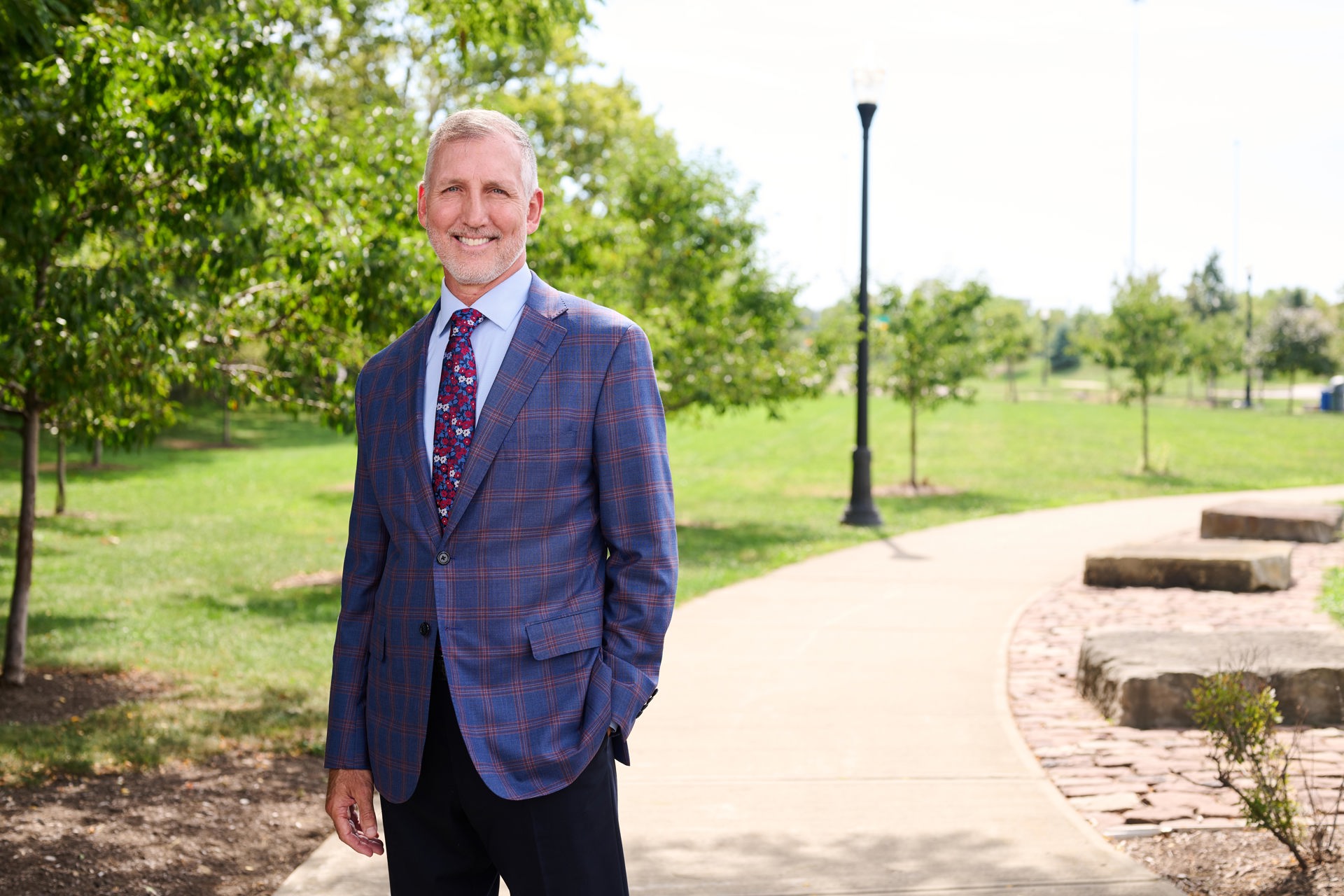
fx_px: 1867
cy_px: 448
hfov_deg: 39.6
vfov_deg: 27.0
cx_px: 672
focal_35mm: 50
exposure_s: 1/200
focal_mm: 50
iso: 64
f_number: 4
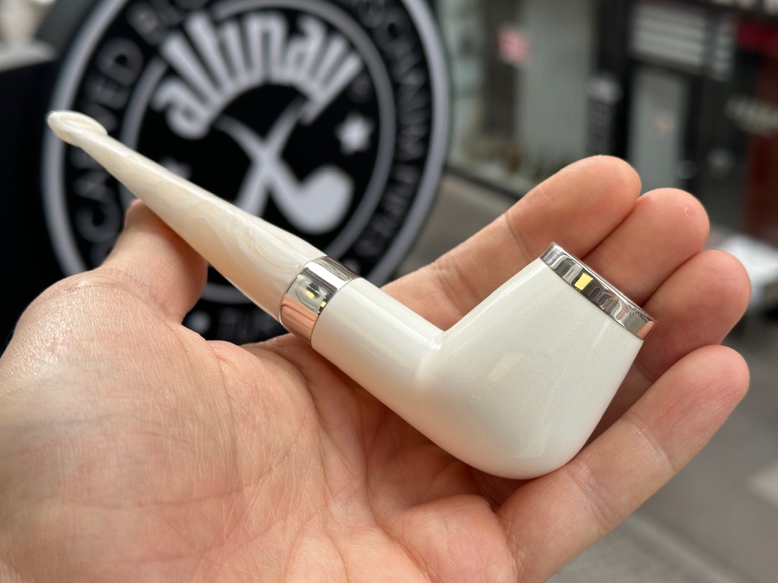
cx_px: 389
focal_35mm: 48
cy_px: 292
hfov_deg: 39.7
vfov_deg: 30.3
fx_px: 1079
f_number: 1.78
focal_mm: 6.86
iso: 64
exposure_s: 1/962
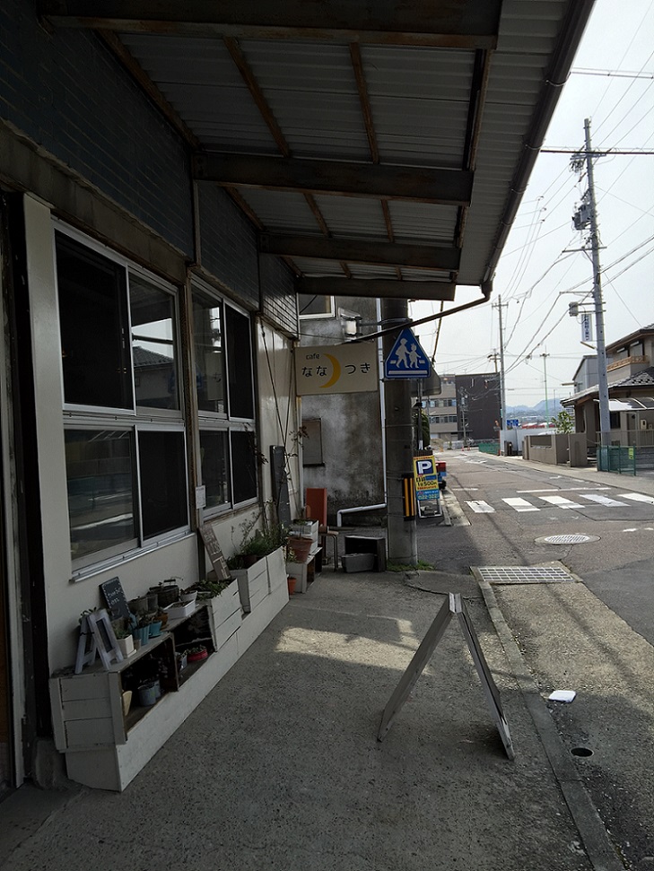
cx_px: 327
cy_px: 436
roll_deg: +2.4
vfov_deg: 61.6
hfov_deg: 48.3
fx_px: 730
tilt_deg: +1.4
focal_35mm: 29
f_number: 2.2
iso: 32
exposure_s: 1/1319
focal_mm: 4.15
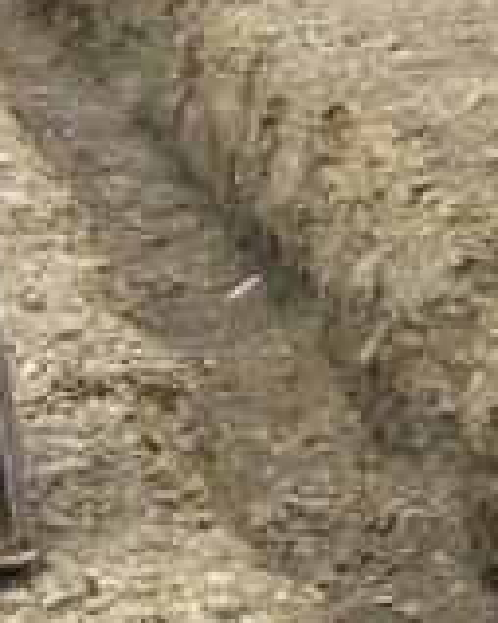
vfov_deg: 11.8
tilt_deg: -20.7
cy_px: 776
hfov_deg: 8.7
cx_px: 1214
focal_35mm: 160
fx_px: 2951
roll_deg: -0.7
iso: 25
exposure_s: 1/986
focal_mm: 4.15
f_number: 2.2
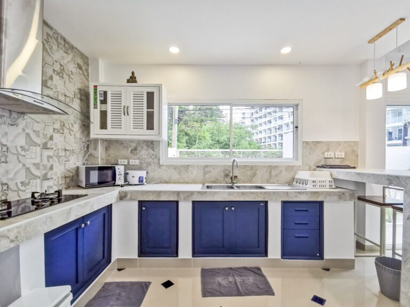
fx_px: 190
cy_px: 154
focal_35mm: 16
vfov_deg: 78.1
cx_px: 205
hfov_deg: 94.5
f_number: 2.2
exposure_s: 1/100
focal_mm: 2.35
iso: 100
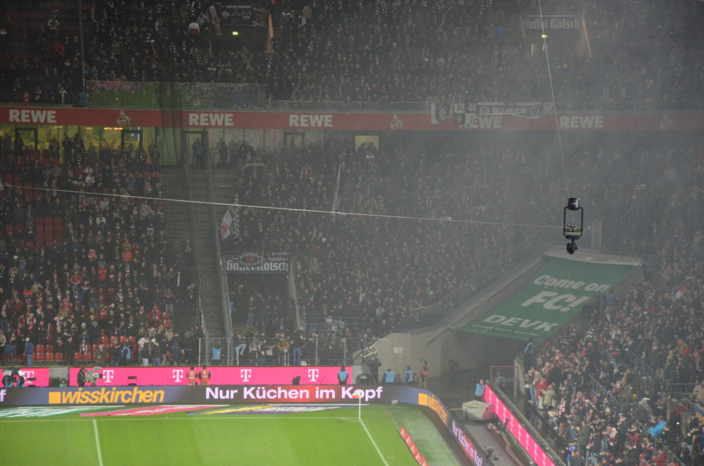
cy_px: 233
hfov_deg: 13.1
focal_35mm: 158
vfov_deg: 8.7
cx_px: 352
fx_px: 3074
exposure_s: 1/125
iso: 1250
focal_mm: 105
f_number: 5.6
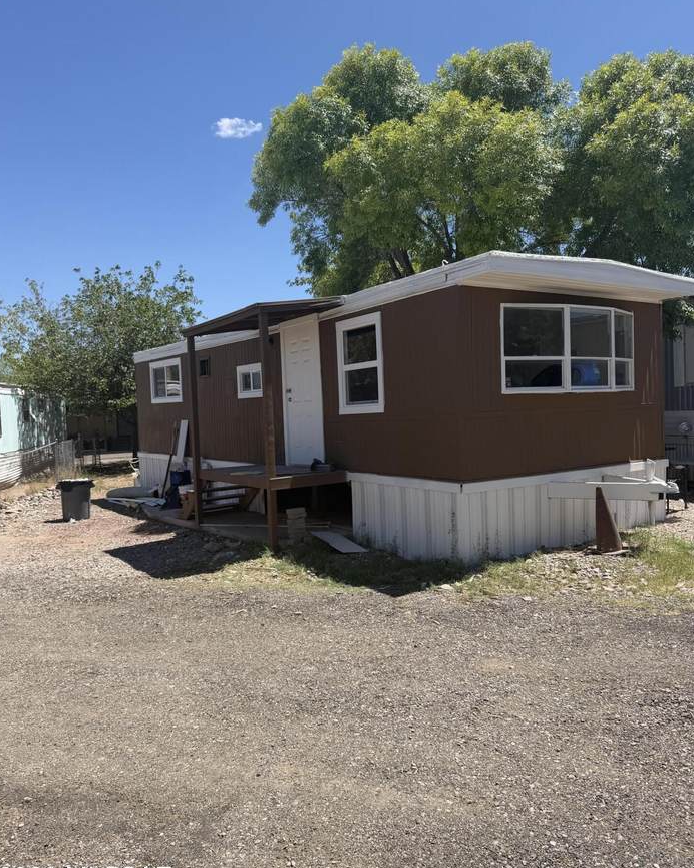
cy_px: 440
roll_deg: +0.9
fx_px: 668
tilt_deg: +0.9
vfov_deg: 66.0
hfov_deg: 54.9
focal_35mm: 26
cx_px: 336
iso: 80
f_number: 1.78
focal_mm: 6.76
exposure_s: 1/4167
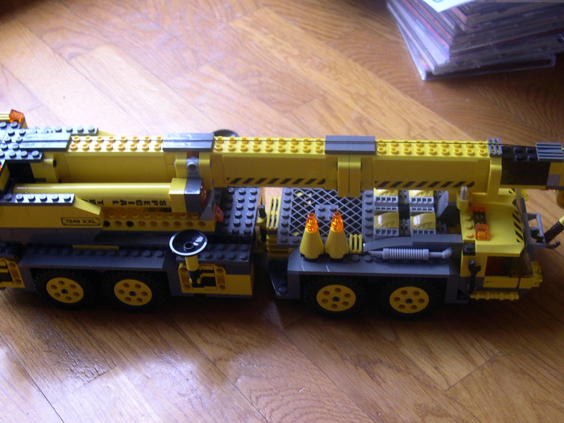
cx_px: 271
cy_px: 267
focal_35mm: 55
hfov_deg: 34.9
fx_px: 896
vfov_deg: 26.5
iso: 100
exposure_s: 1/49.4
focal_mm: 8
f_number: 2.8
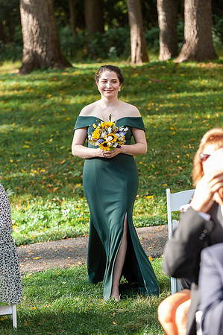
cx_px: 112
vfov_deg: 18.6
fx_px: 1024
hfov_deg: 12.4
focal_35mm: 110
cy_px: 168
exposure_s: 1/400
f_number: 4
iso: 640
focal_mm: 110
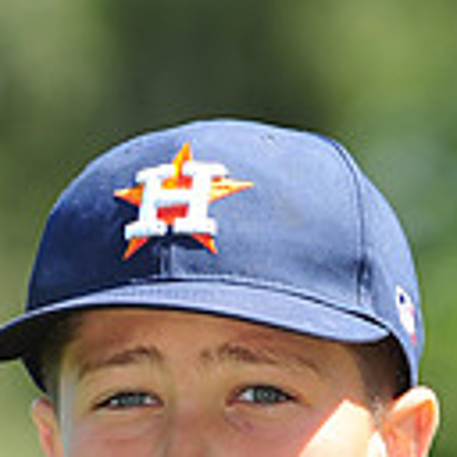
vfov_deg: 2.5
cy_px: 678
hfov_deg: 2.5
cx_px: 114
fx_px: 10620
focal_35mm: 711
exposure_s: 1/800
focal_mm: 185
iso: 200
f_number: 4.5
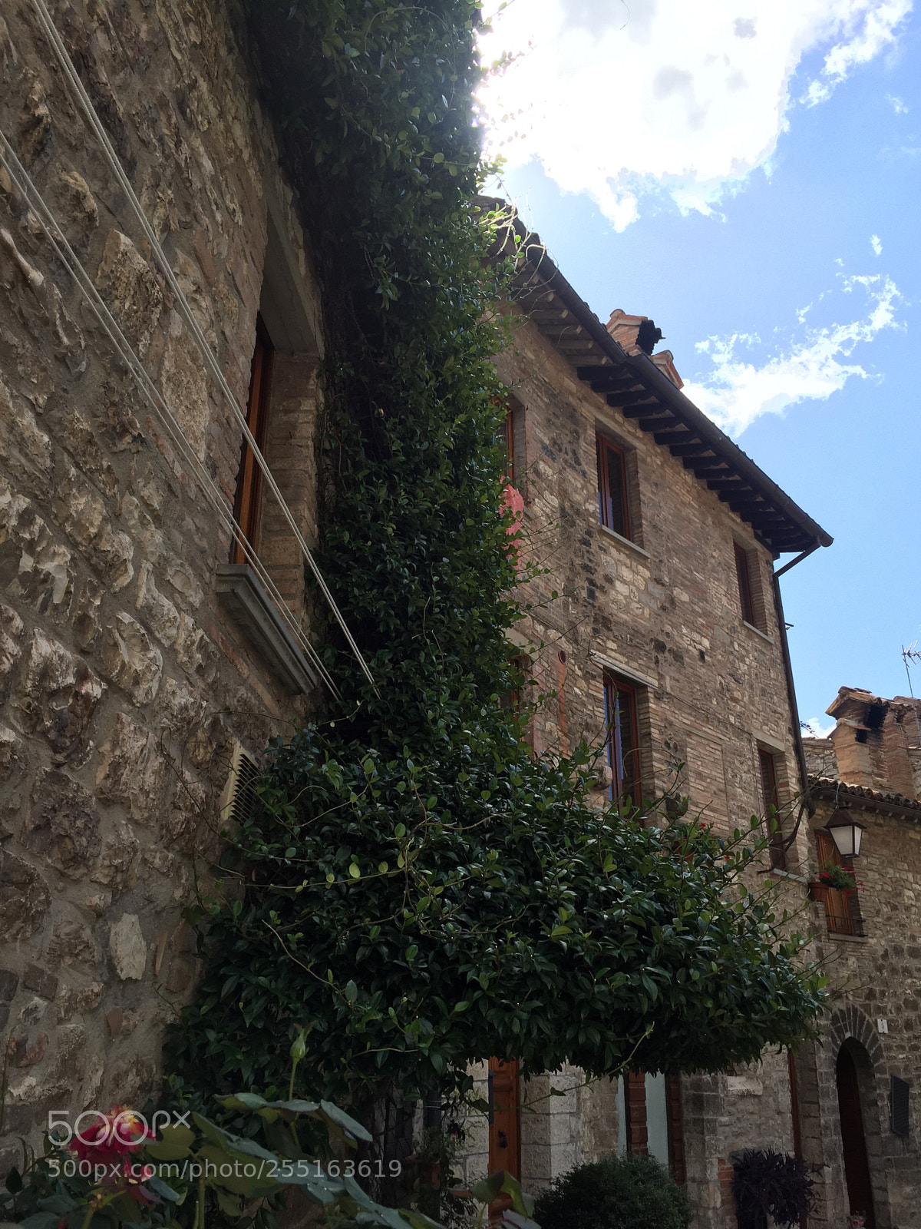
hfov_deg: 48.2
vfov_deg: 61.7
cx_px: 460
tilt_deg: +23.0
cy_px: 614
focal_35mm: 29
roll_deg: -0.2
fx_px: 1029
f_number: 2.2
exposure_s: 1/1199
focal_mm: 4.15
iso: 32
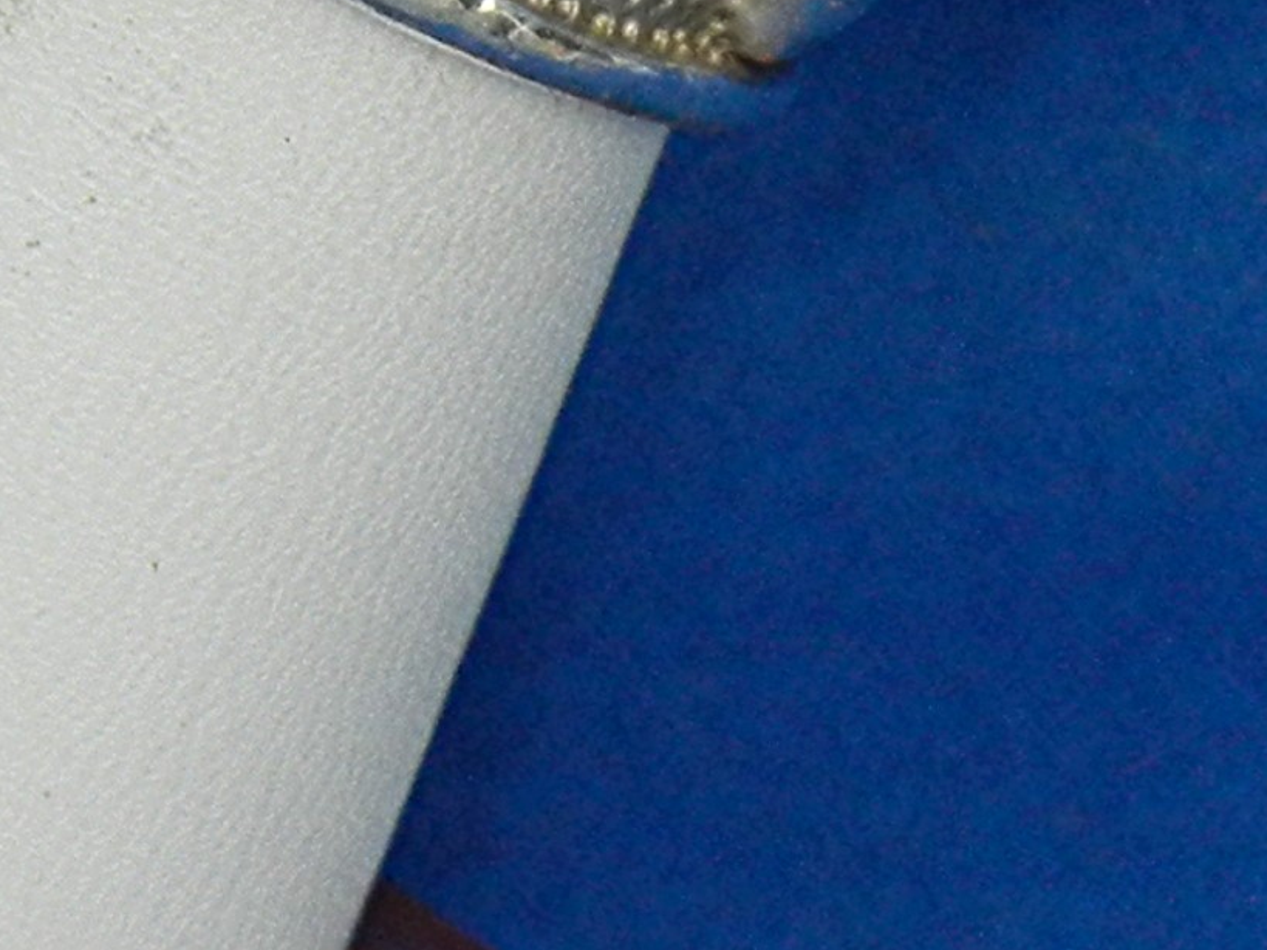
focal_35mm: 498
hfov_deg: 4.0
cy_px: 525
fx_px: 18225
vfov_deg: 3.0
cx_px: 111
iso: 382
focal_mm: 18.3
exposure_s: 1/30
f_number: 4.5
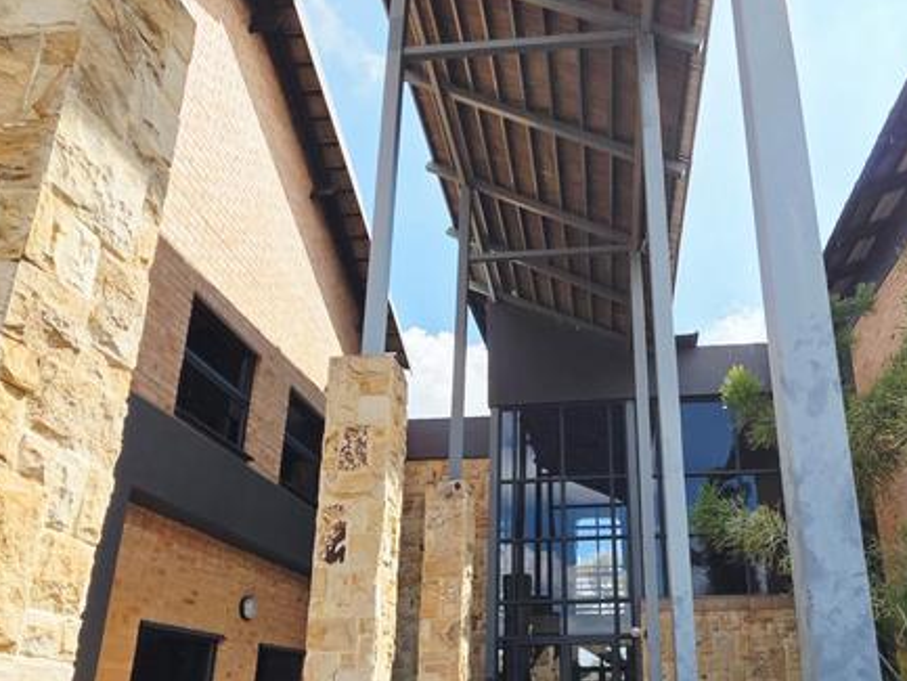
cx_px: 559
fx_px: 629
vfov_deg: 54.3
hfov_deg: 70.6
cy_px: 509
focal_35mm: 24
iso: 40
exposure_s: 1/1910
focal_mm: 2.2
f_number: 1.9
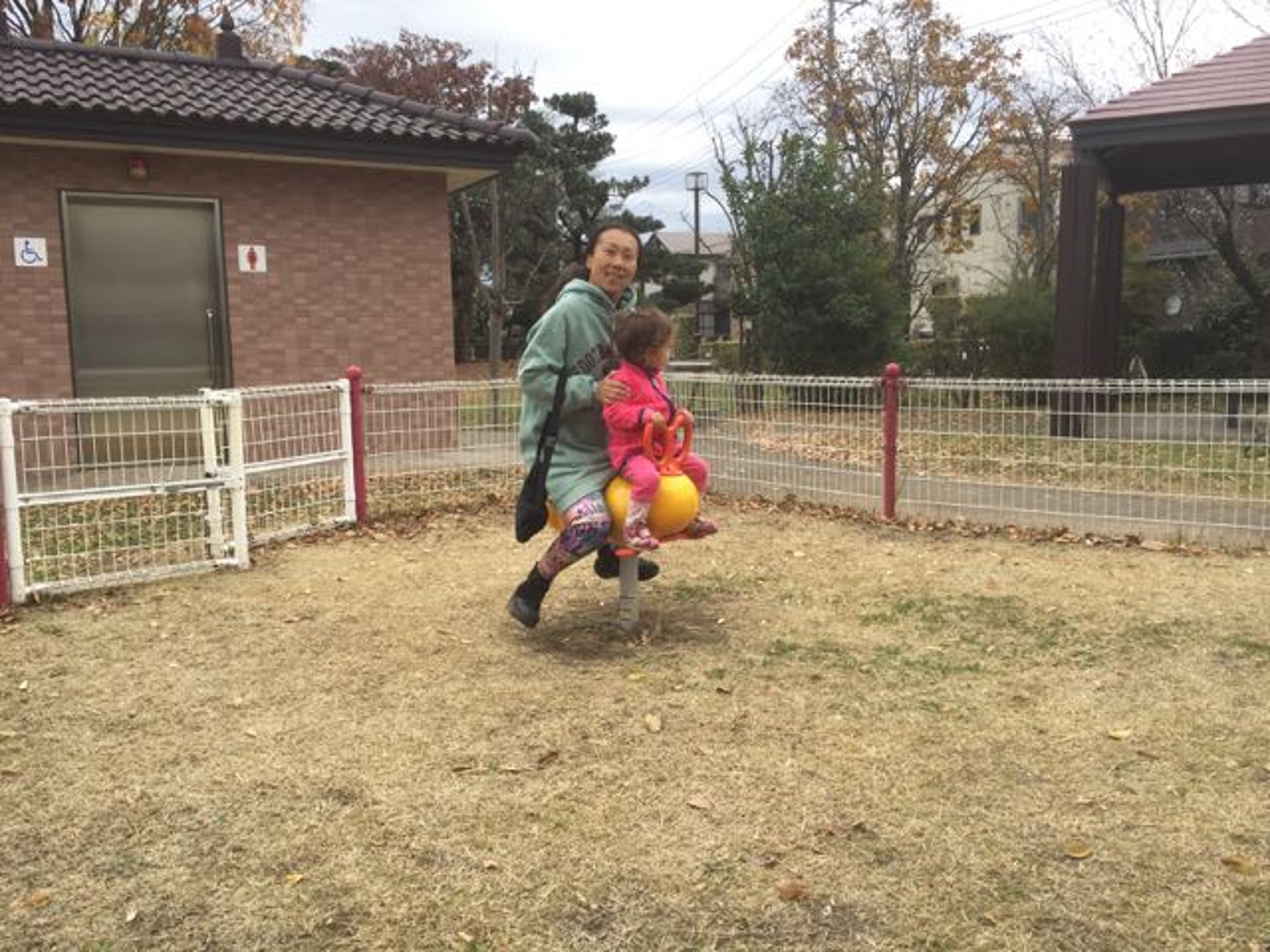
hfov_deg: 61.7
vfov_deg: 48.2
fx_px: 1064
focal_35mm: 29
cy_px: 476
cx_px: 635
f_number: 2.2
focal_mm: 4.15
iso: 32
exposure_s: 1/403
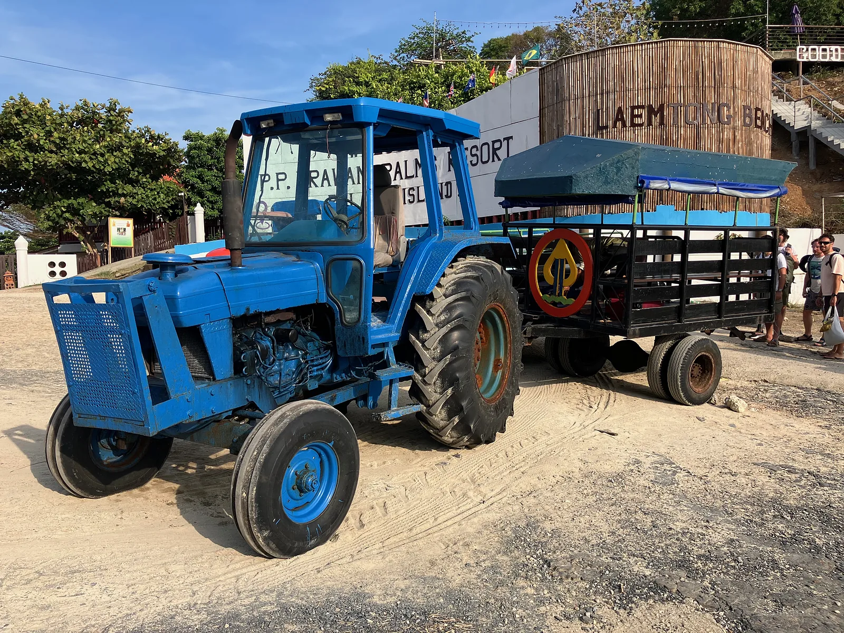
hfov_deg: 63.4
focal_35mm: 28
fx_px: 683
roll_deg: +0.3
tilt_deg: -2.0
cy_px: 316
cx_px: 422
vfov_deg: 49.7
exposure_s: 1/1185
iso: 32
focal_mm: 3.99
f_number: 1.8
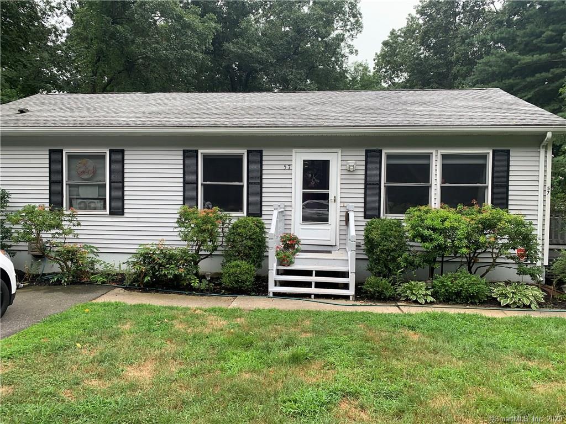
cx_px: 283
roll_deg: -2.4
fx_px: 425
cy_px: 212
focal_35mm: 26
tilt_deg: -1.3
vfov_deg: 53.1
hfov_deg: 67.3
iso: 25
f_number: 1.8
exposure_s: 1/242
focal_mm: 4.25
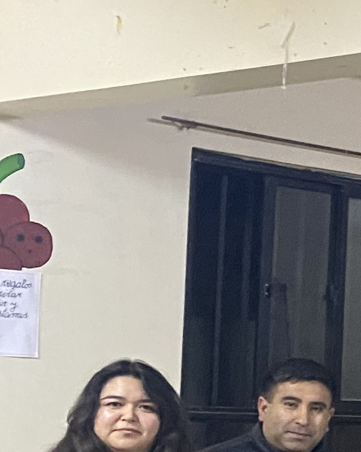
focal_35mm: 119
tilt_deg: +1.0
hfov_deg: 10.2
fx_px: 1589
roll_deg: -1.9
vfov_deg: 16.0
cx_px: 1015
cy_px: 398
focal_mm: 4.25
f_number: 1.8
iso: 500
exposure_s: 1/25
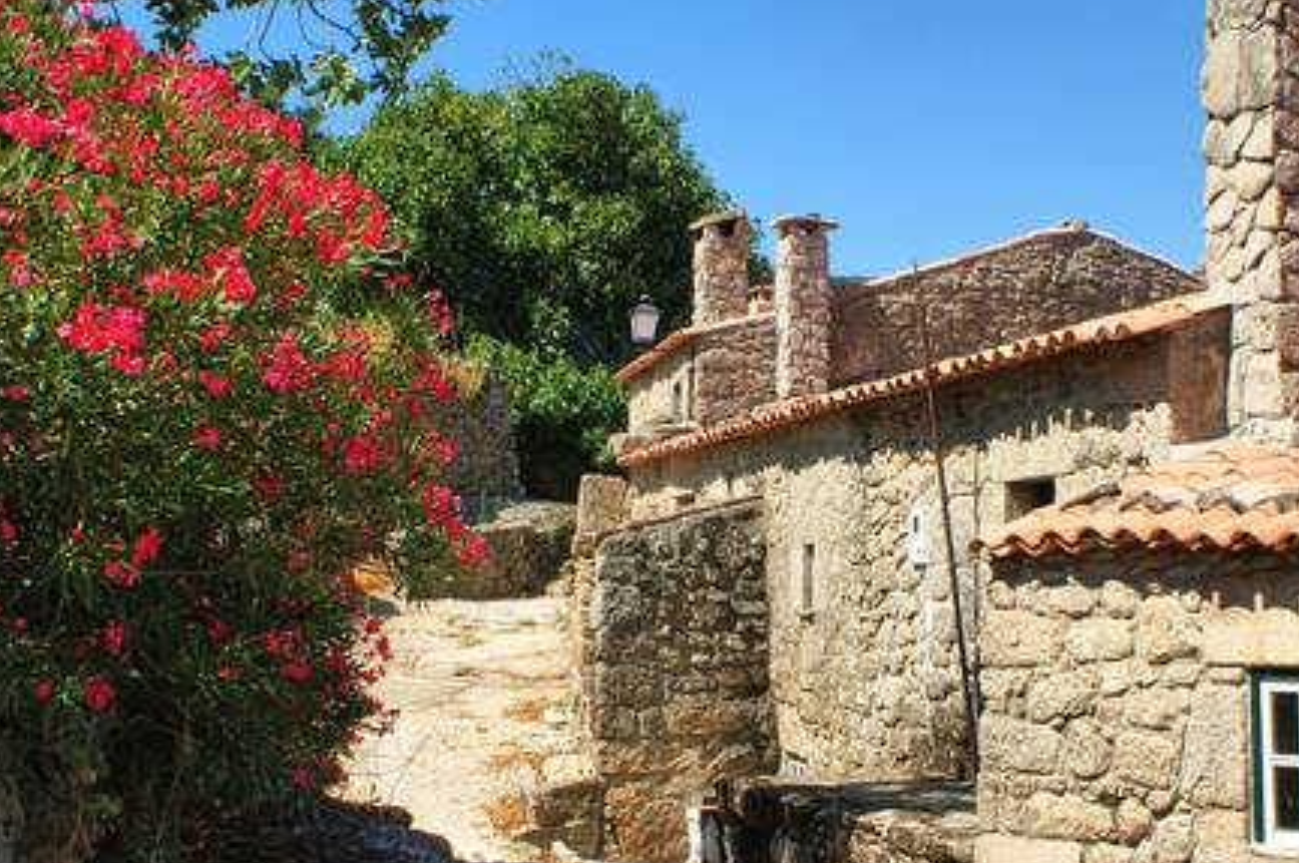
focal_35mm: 55
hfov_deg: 36.2
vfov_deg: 24.5
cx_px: 773
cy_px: 525
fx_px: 1982
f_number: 10
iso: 100
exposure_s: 1/125
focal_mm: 22
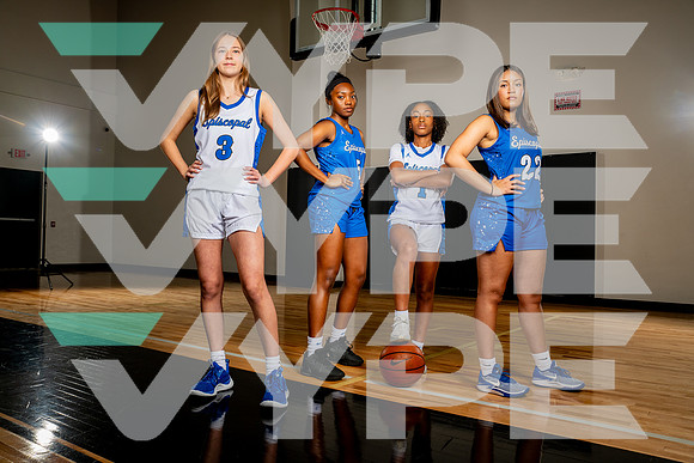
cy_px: 232
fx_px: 617
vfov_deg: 41.1
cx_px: 347
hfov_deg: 58.7
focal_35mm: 32
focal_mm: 32
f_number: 8
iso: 250
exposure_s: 1/500
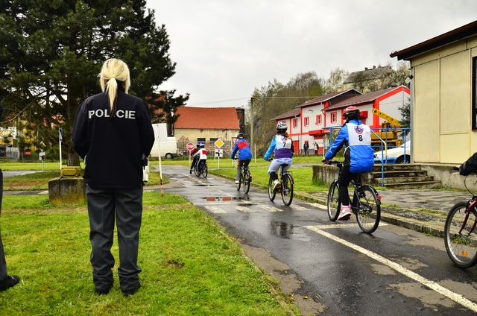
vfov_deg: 39.8
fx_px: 436
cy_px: 158
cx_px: 238
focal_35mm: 33
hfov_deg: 57.3
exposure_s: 1/100
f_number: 8
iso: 200
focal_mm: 22
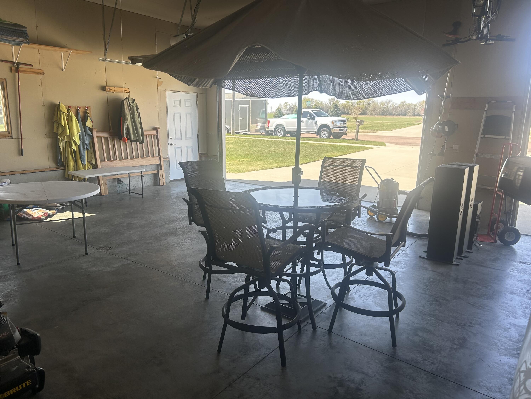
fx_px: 399
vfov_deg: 53.1
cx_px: 266
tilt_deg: -12.1
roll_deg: -0.7
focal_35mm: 26
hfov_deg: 67.3
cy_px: 200
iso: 50
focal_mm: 5.7
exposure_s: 1/513
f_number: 1.5
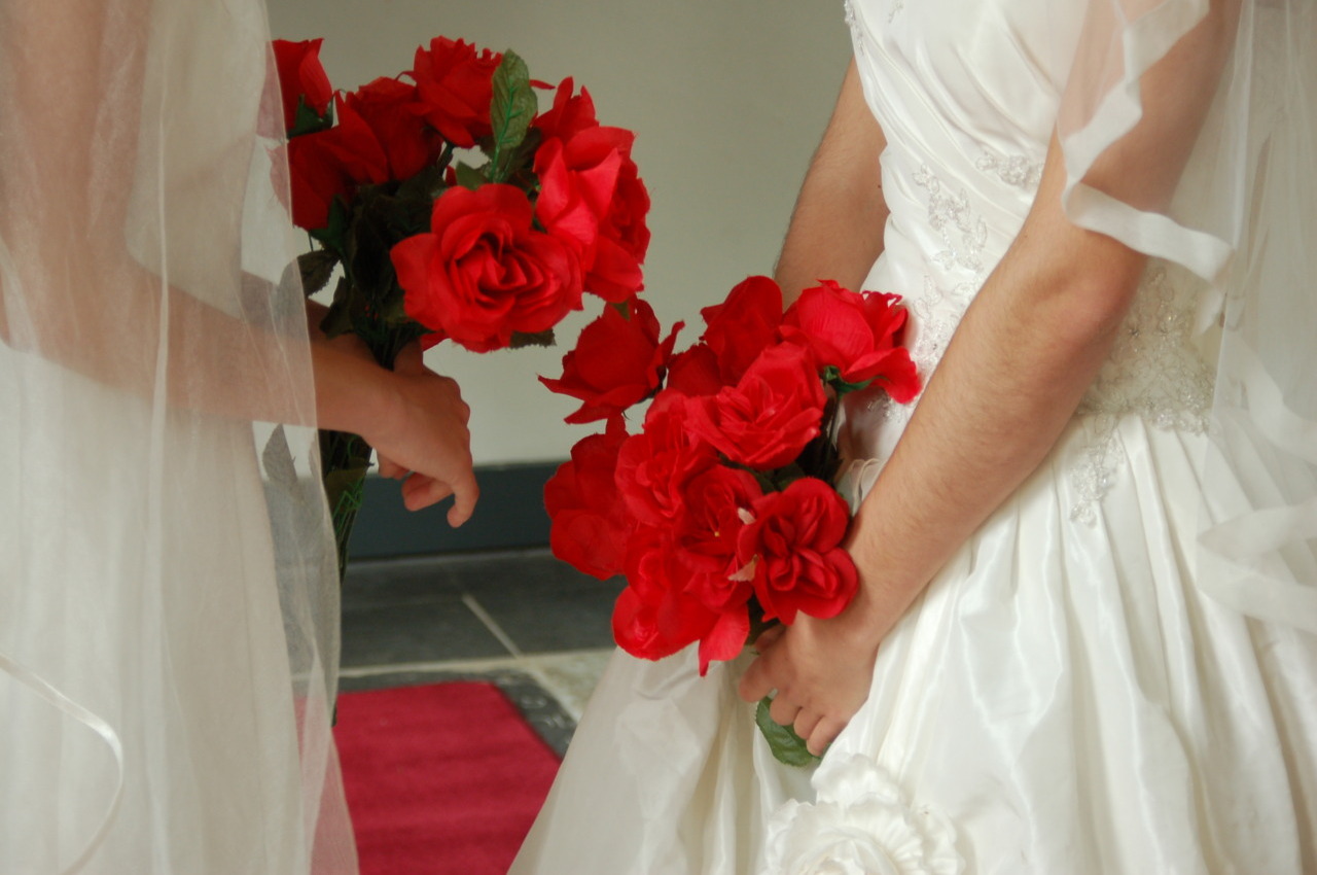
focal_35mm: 99
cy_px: 438
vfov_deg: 13.8
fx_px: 3617
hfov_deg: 20.6
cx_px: 658
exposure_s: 1/40
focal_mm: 66
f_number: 5.3
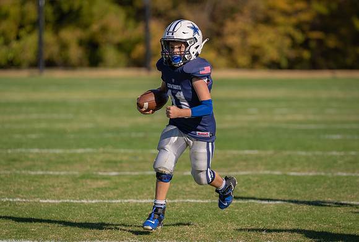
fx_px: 3062
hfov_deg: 6.7
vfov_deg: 4.5
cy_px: 129
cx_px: 209
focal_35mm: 306
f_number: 2.8
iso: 100
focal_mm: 200
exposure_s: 1/2500
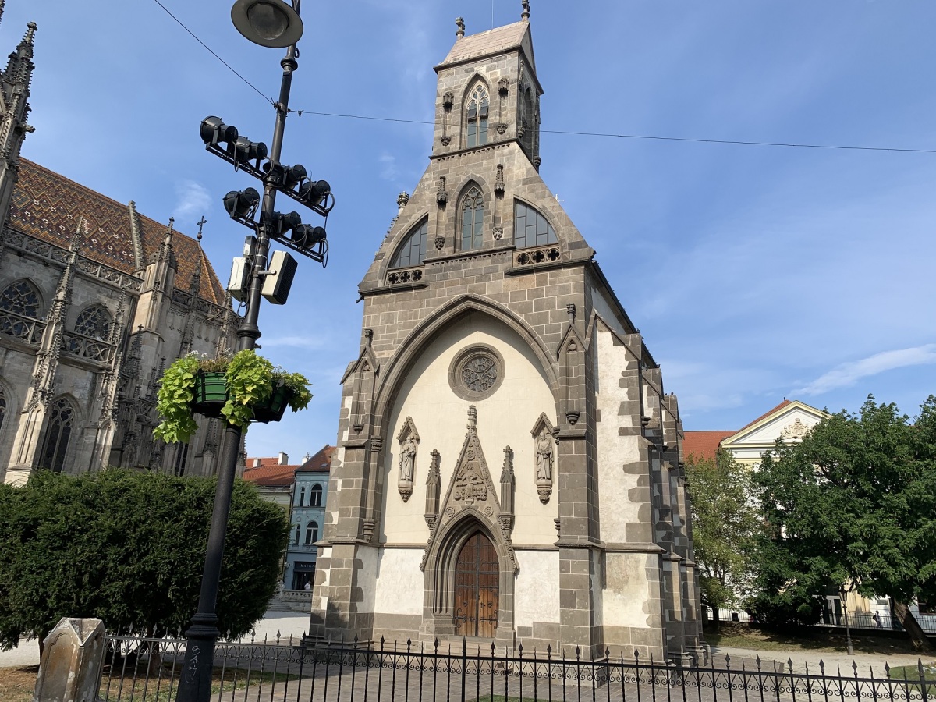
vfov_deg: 53.1
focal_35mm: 26
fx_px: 703
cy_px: 351
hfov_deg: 67.3
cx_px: 468
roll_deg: -2.5
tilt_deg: +20.9
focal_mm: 4.25
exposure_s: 1/2257
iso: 25
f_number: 1.8
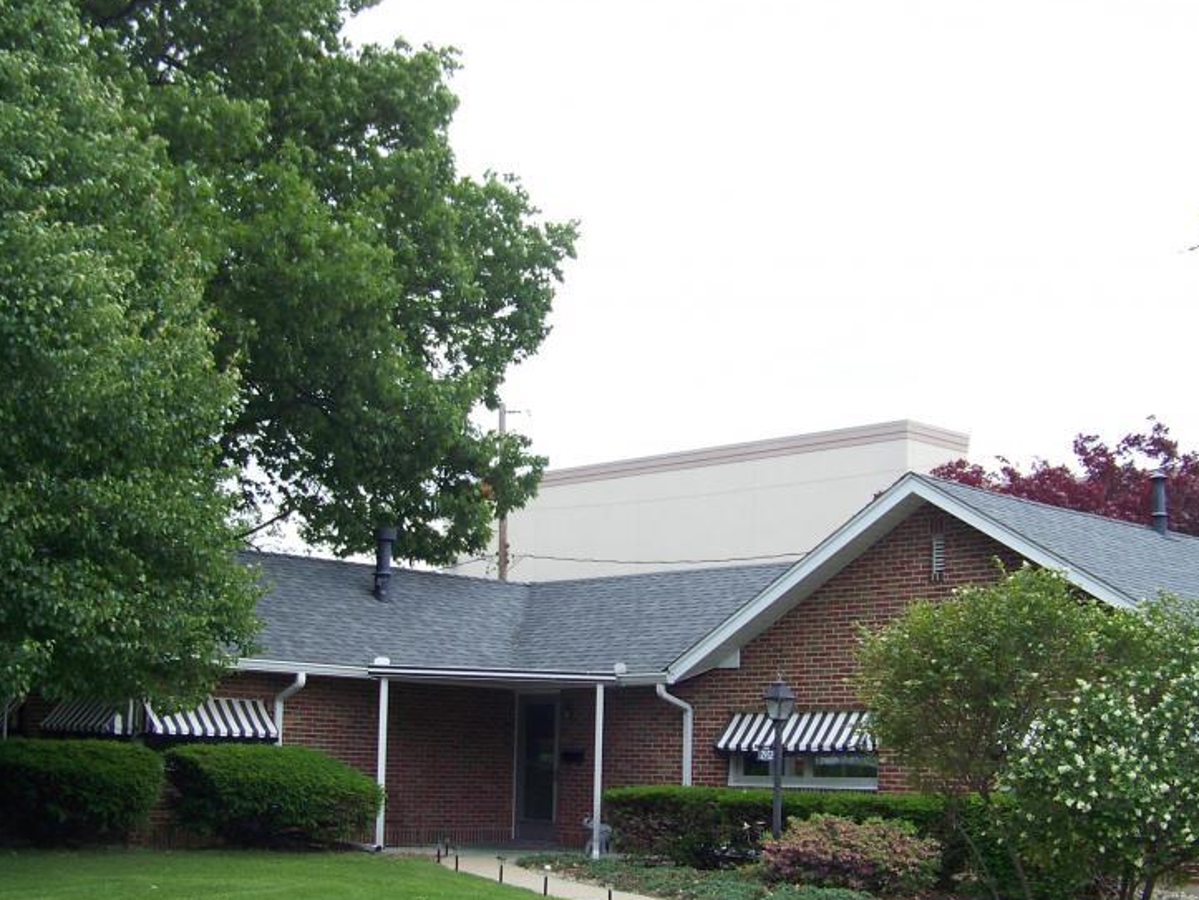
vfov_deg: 28.5
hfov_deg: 37.5
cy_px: 521
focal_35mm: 51
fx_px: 1767
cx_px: 627
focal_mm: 5.85
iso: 64
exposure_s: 1/400
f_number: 2.8
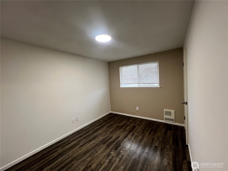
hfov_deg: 106.2
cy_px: 86
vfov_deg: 89.9
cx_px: 114
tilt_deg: -3.0
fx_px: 86
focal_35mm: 13
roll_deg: +2.8
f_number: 1.8
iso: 200
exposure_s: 1/120
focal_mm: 1.57
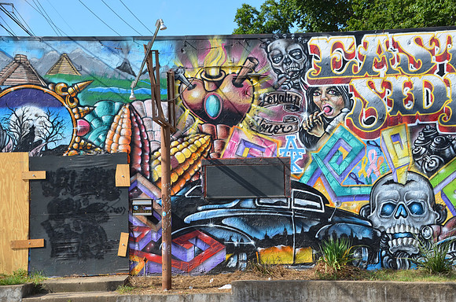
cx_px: 228
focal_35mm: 75
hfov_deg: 27.0
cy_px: 151
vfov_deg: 18.1
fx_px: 948
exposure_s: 1/320
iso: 160
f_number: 9
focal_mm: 50
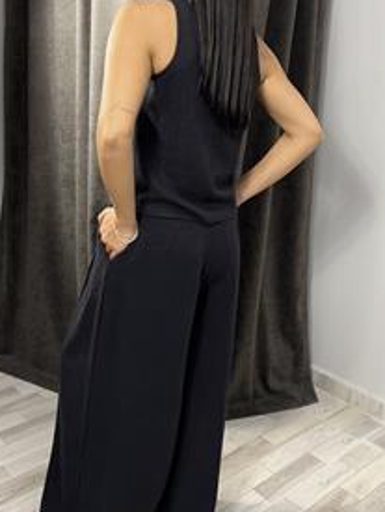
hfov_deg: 36.8
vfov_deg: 47.1
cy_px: 172
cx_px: 156
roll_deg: -4.0
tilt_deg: -8.5
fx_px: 577
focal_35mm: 39
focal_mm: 5.7
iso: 125
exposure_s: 1/100
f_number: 1.5
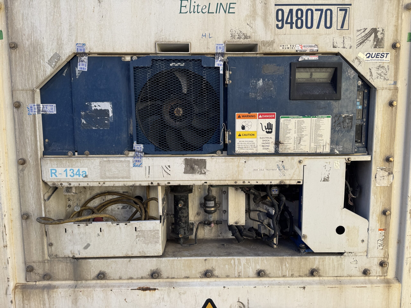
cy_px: 154
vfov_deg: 56.8
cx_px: 206
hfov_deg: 71.6
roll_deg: -0.1
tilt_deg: -4.9
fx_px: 285
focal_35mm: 24
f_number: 1.78
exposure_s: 1/1285
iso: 80
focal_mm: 6.76
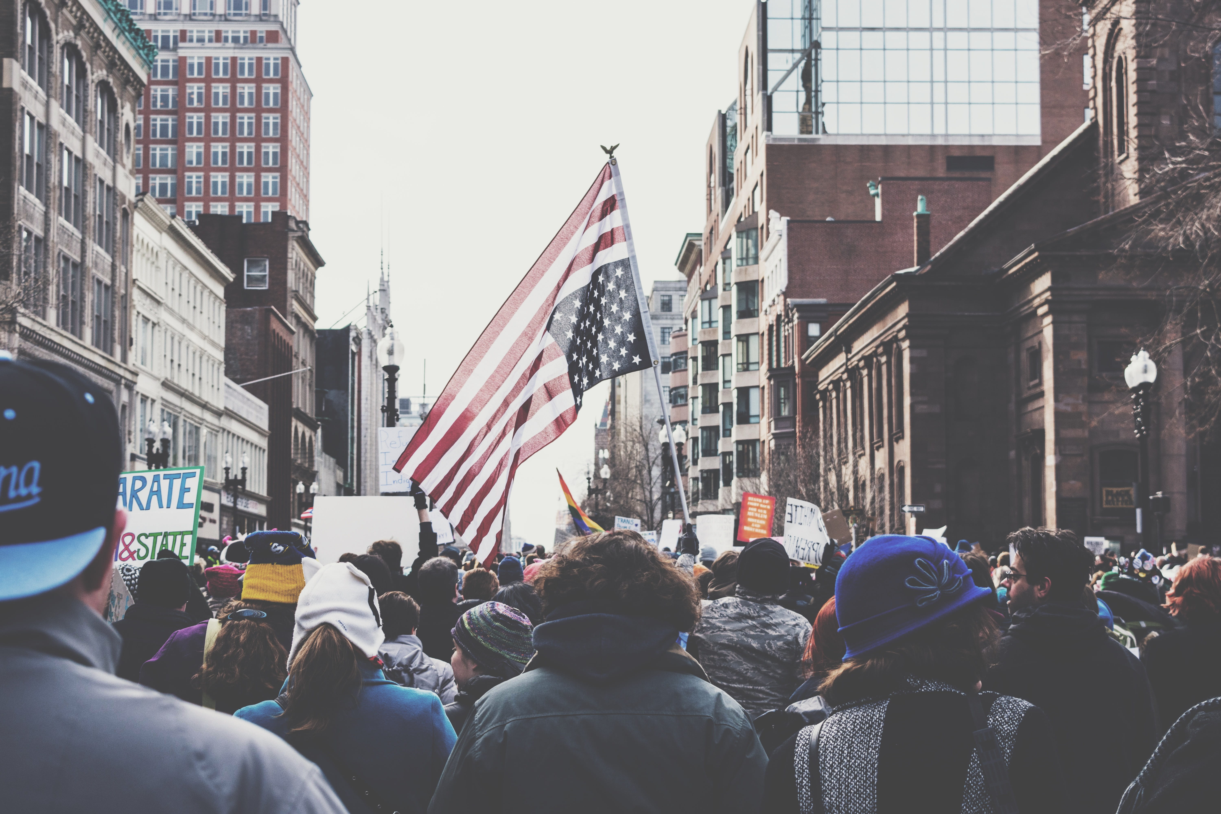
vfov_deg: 20.2
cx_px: 610
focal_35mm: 68
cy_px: 407
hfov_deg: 29.9
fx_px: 2289
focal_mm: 45
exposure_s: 1/500
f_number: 8
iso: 280
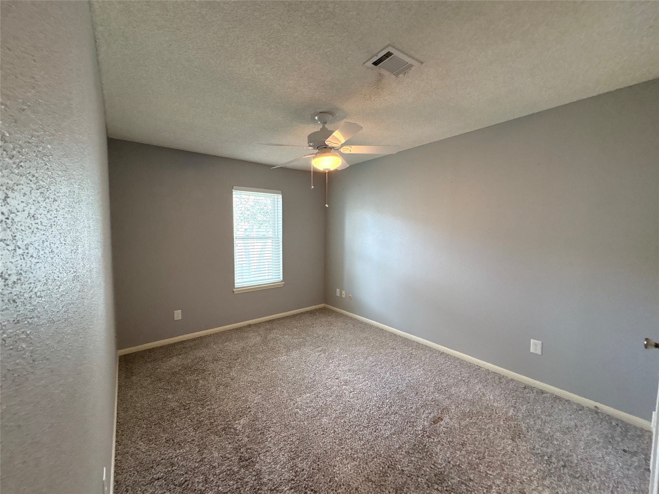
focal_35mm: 14
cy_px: 247
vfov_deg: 85.7
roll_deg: +1.1
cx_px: 330
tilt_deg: -3.7
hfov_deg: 102.1
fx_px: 267
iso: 320
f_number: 2.2
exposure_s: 1/60
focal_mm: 2.22
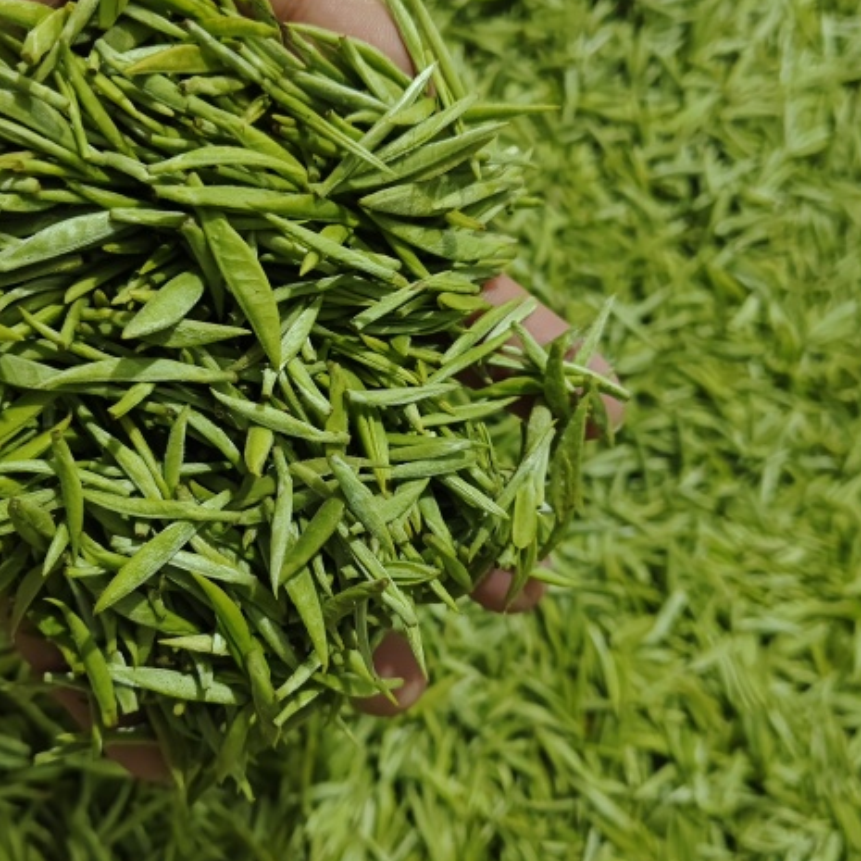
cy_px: 435
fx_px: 985
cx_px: 352
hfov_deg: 47.0
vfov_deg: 47.2
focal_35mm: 35
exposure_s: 1/50
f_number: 1.88
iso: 1341
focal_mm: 5.56
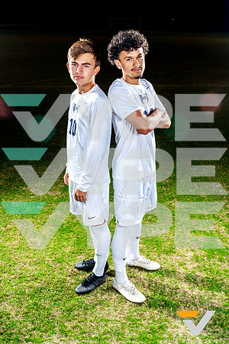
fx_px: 372
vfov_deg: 49.6
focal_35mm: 39
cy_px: 172
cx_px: 114
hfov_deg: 34.2
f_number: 5.6
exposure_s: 1/125
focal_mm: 39
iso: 100
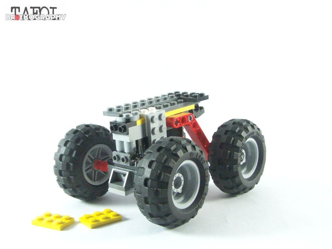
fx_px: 460
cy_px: 124
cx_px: 166
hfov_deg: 39.7
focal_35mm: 48
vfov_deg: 30.3
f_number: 4
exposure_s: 1/60
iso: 400
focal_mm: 8
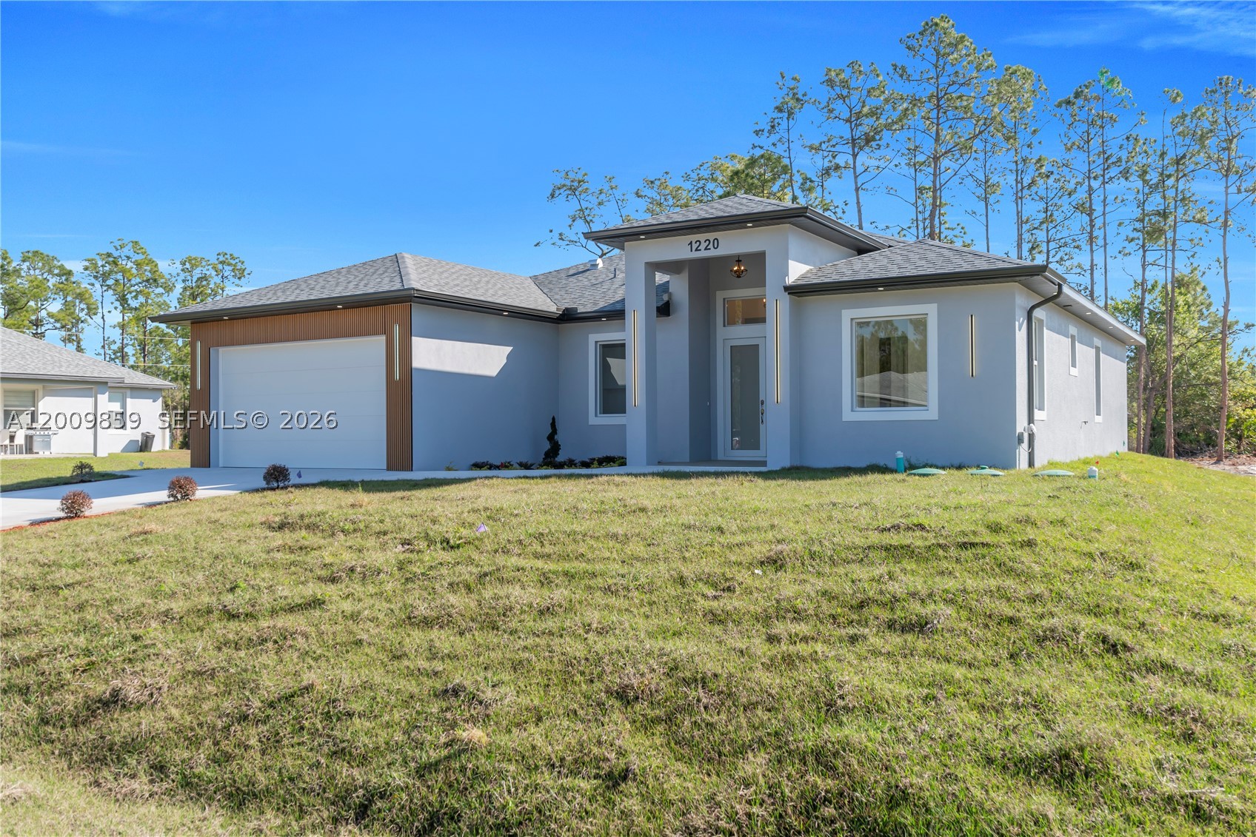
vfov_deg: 43.6
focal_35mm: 30
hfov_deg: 61.9
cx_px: 628
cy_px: 418
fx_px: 1047
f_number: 8
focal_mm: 20
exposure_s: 1/200
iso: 100
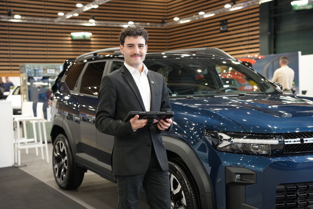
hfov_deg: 36.4
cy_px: 104
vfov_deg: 24.7
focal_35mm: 55
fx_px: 475
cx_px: 156
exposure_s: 1/160
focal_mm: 54.7
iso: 2000
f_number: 4
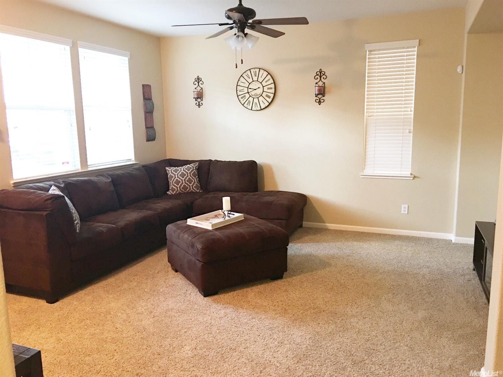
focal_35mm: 29
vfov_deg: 48.2
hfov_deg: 61.7
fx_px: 421
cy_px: 188
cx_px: 252
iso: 100
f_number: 2.2
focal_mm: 4.15
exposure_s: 1/8
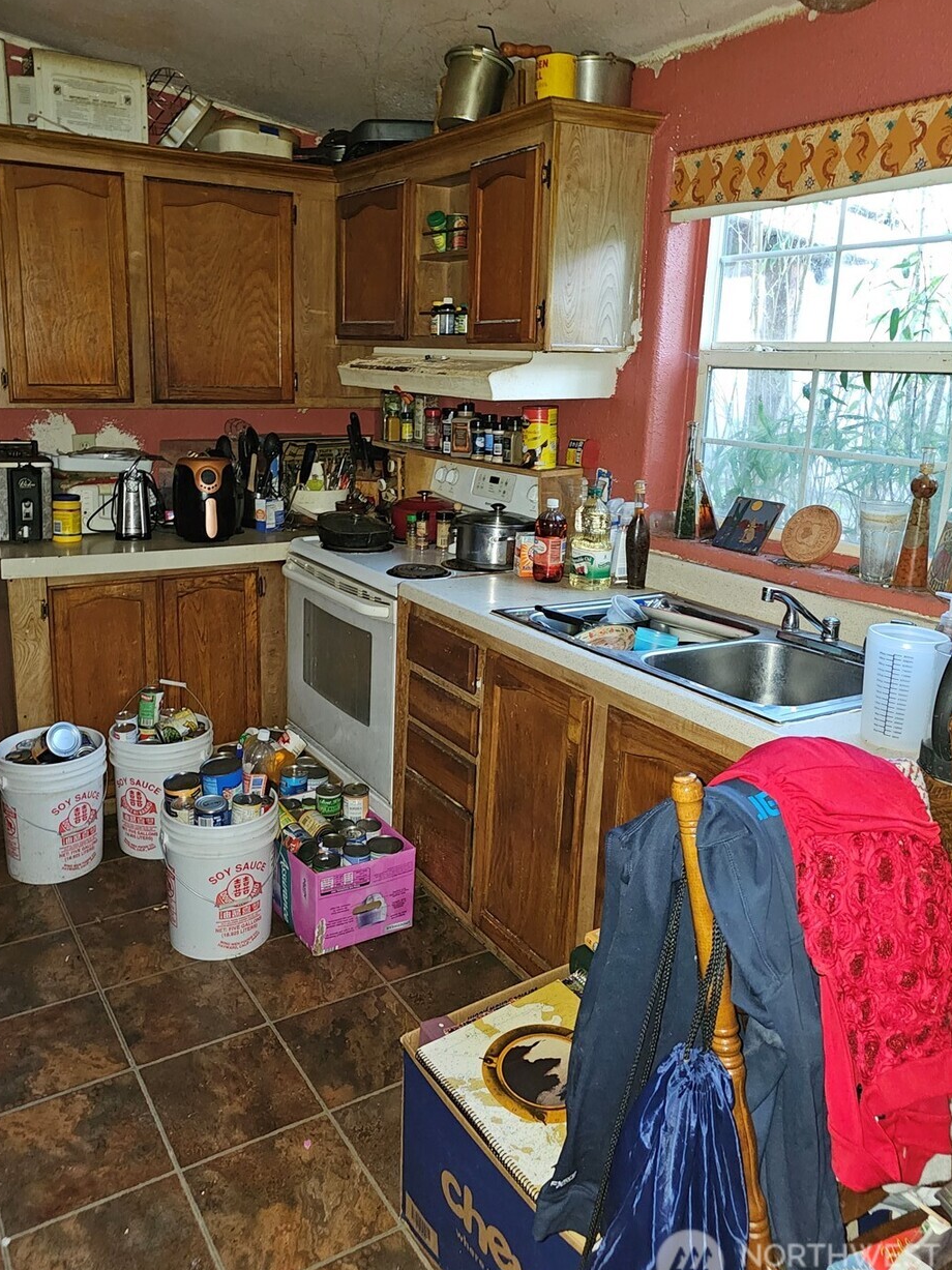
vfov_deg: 65.1
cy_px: 566
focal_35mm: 27
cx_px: 414
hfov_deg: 51.2
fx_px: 990
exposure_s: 1/9.99
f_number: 1.7
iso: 250
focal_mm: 6.3
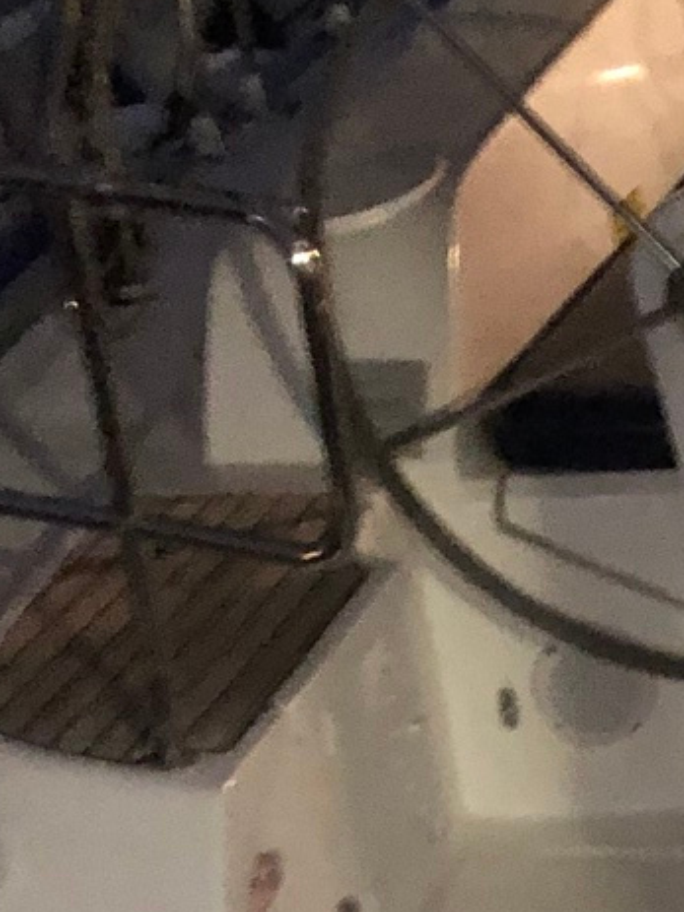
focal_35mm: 122
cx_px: 1482
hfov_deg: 10.8
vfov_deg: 14.9
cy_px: 1412
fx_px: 3216
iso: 160
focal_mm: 3.99
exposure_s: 1/4
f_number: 1.8
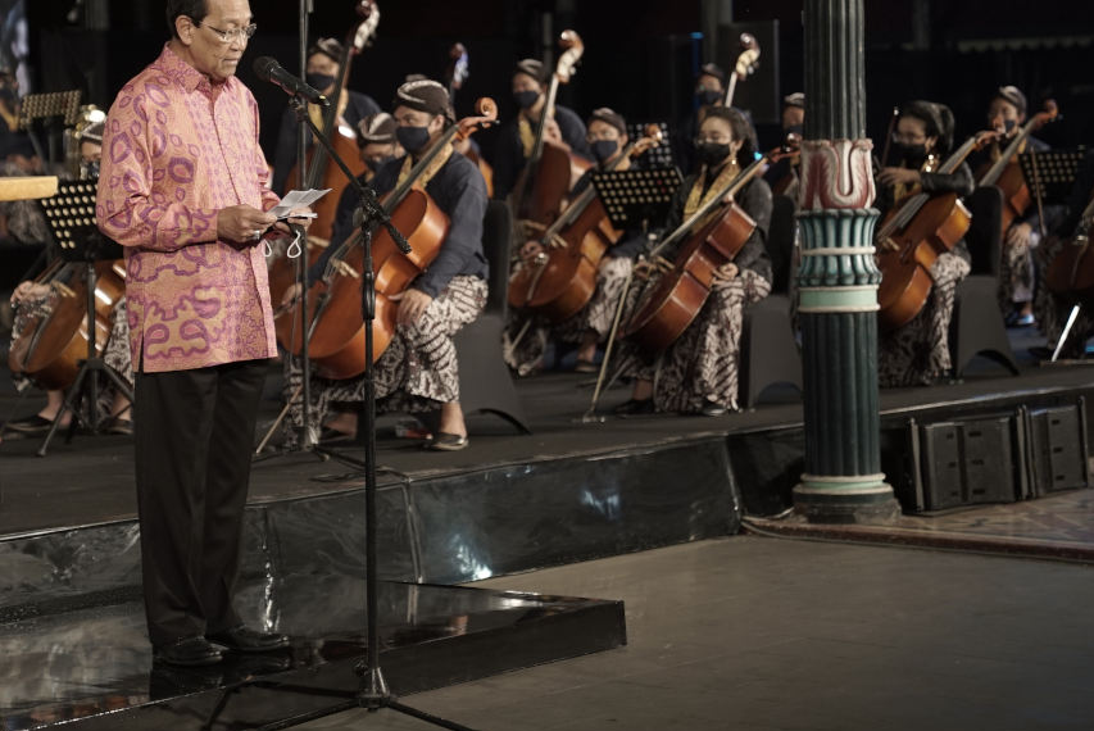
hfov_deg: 19.4
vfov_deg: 13.0
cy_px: 251
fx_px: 3193
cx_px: 359
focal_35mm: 105
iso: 640
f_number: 2.8
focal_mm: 70
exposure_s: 1/160
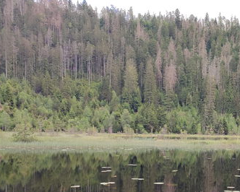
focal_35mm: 47
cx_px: 210
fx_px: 334
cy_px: 144
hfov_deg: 37.3
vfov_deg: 31.5
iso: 50
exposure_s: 1/167
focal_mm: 6.04
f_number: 1.9
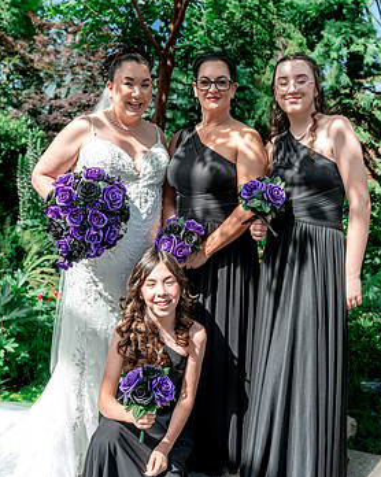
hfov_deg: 43.3
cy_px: 199
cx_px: 204
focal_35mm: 34
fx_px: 480
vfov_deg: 52.6
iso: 125
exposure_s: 1/400
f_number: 3.5
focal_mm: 28
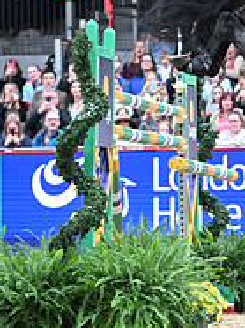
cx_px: 430
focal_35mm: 330
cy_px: 137
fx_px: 3121
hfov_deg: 4.5
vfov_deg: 6.0
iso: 6400
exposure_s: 1/800
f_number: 3.5
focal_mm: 110
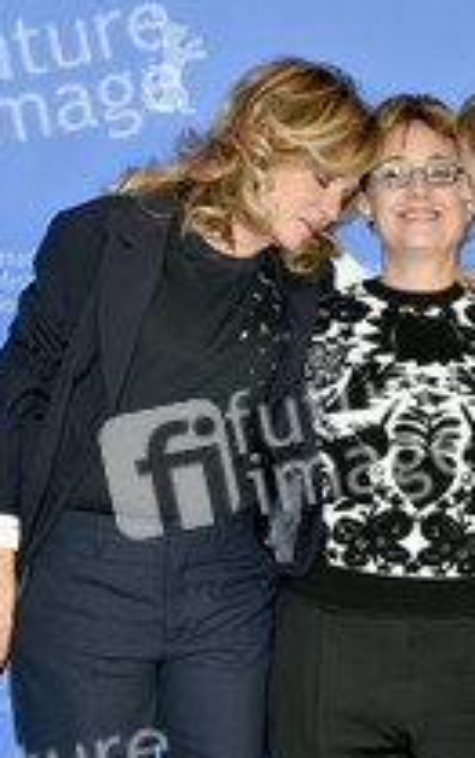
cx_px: 392
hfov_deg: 8.6
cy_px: 635
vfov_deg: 13.7
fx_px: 3142
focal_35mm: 152
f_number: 5.6
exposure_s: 1/125
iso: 640
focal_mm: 78
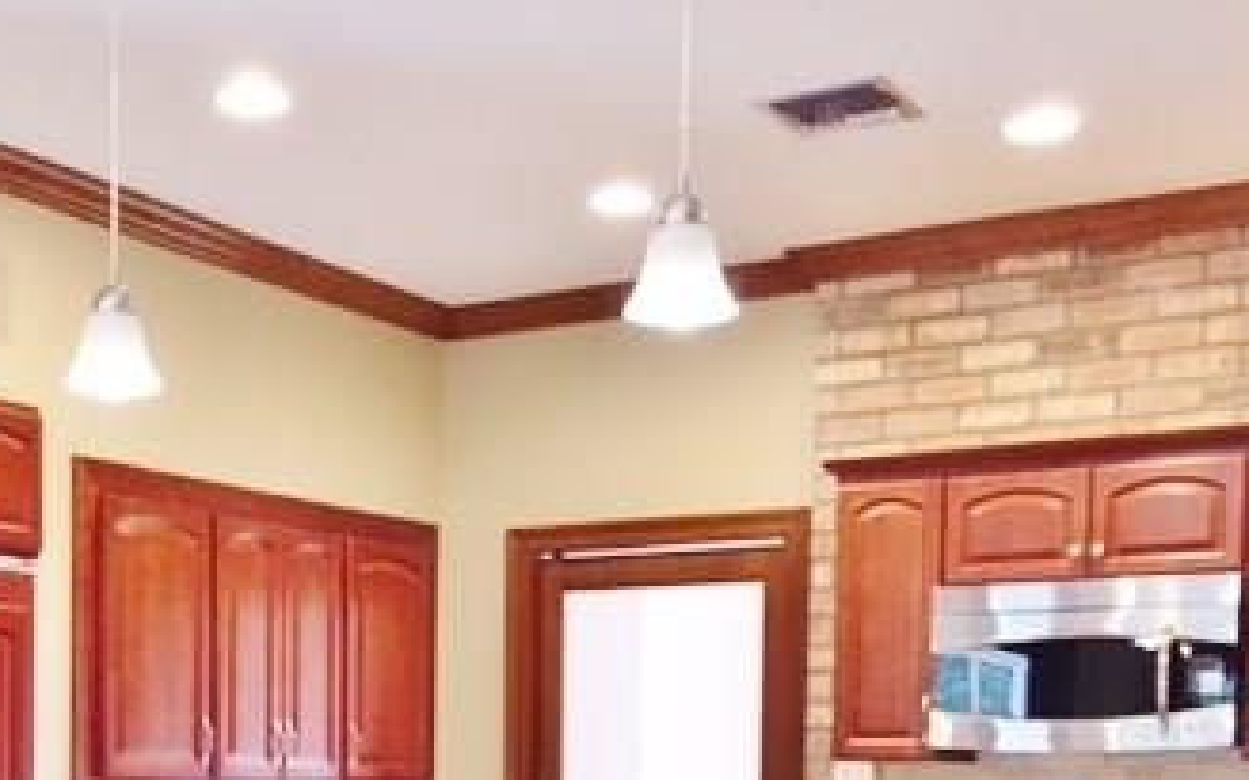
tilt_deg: -2.1
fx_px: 2042
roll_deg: -1.3
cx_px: 434
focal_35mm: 60
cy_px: 894
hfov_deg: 33.8
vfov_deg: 20.5
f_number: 2.2
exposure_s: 1/30
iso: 100
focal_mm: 4.15
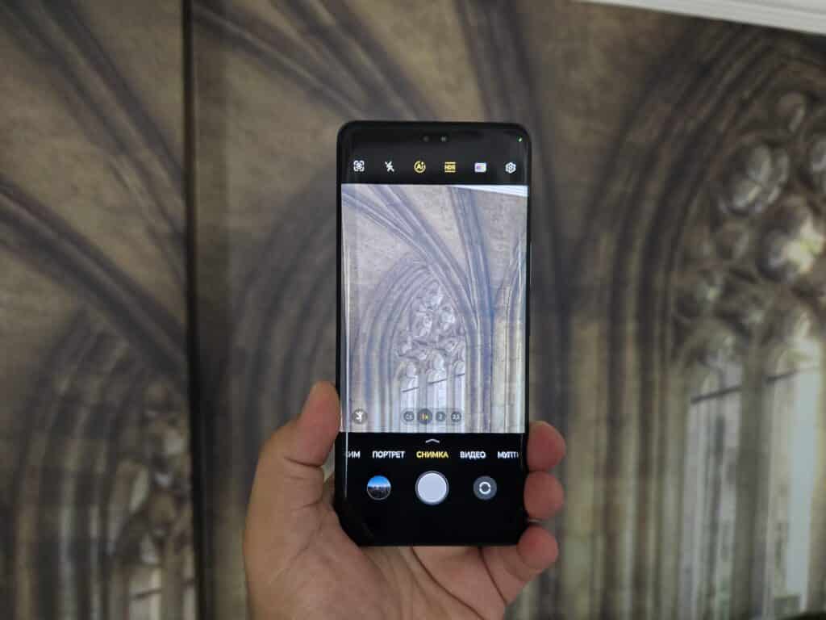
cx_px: 413
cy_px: 310
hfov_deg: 73.9
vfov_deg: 58.9
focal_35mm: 23
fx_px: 549
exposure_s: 1/120
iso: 500
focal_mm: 6.3
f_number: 1.7
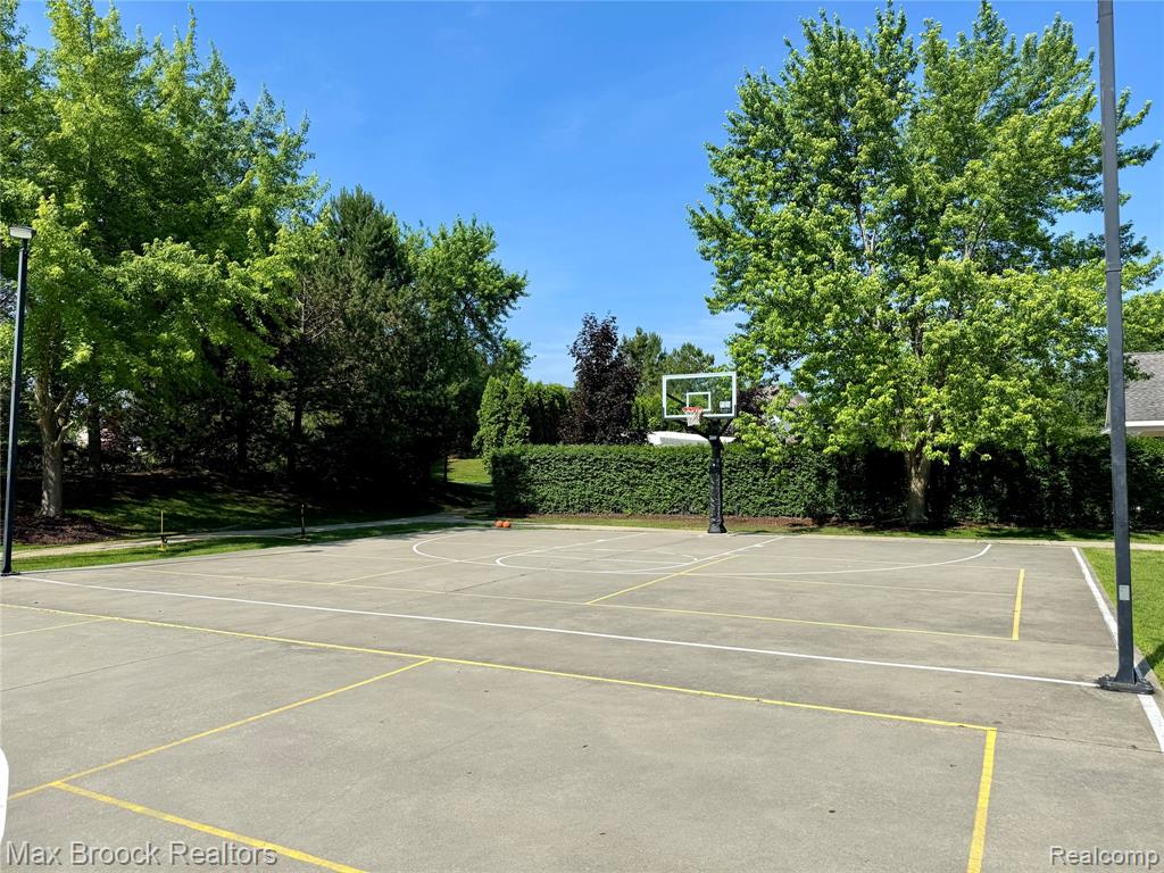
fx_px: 807
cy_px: 436
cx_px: 582
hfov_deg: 71.6
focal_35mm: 24
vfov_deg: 56.8
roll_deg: -0.4
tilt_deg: +1.6
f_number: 1.78
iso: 80
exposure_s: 1/4049
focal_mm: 6.76
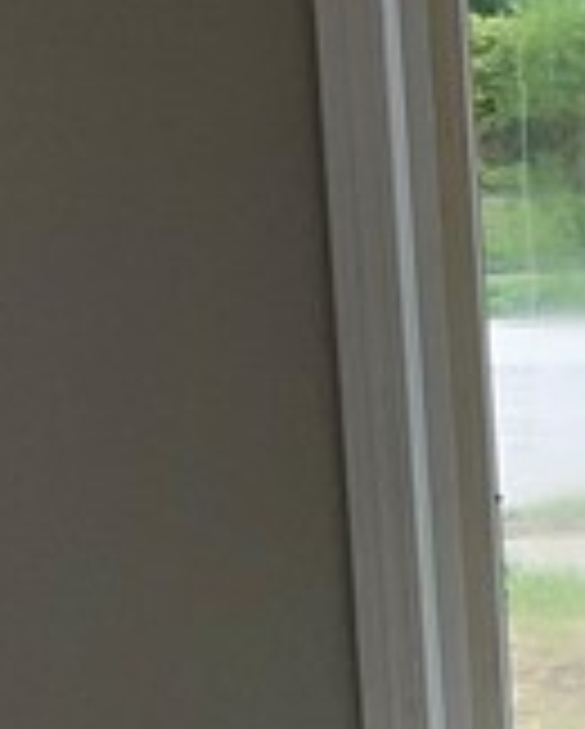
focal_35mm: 160
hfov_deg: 8.3
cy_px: 590
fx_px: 3456
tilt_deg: -11.4
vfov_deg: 12.0
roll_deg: -0.4
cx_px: 1706
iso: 32
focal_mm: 5.7
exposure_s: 1/940
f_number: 1.5
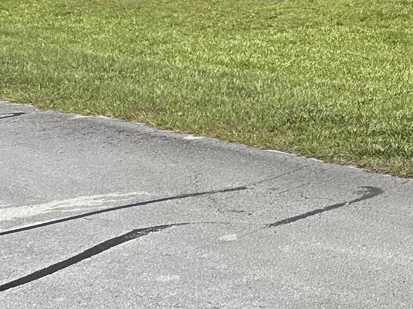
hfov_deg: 17.0
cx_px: 696
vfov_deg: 14.6
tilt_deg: -5.2
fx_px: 1181
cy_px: -36
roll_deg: +2.5
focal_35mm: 99
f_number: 1.5
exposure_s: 1/3356
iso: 50
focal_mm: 5.7
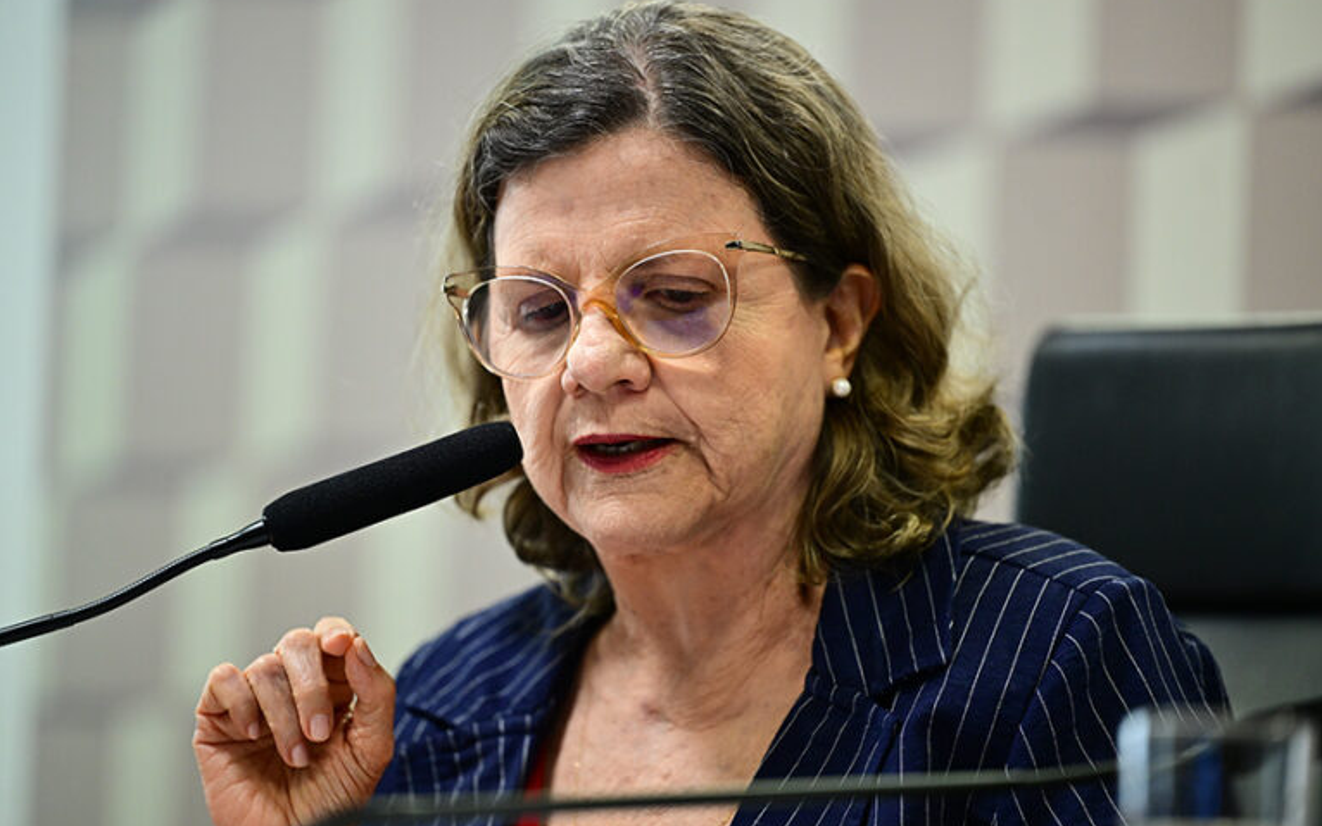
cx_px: 661
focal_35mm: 204
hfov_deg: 10.3
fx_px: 7351
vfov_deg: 6.4
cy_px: 415
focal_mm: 200
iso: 1600
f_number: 2.8
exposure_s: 1/200
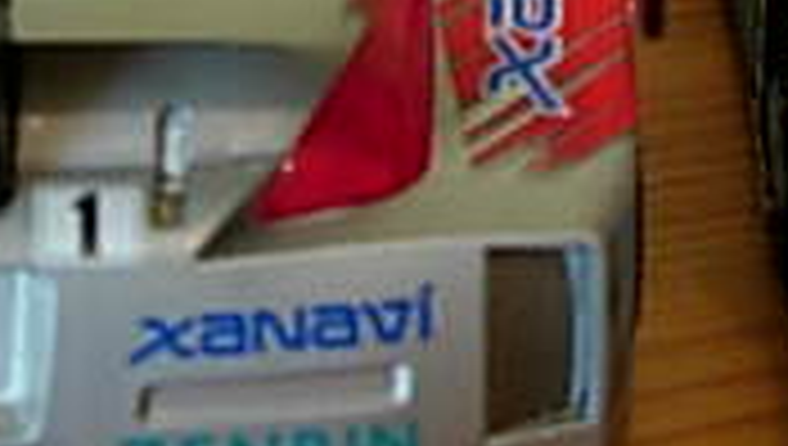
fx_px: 3159
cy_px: -153
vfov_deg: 8.0
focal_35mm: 151
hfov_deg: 14.1
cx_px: 635
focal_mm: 7.8
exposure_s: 1/32
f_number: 2.8
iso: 112
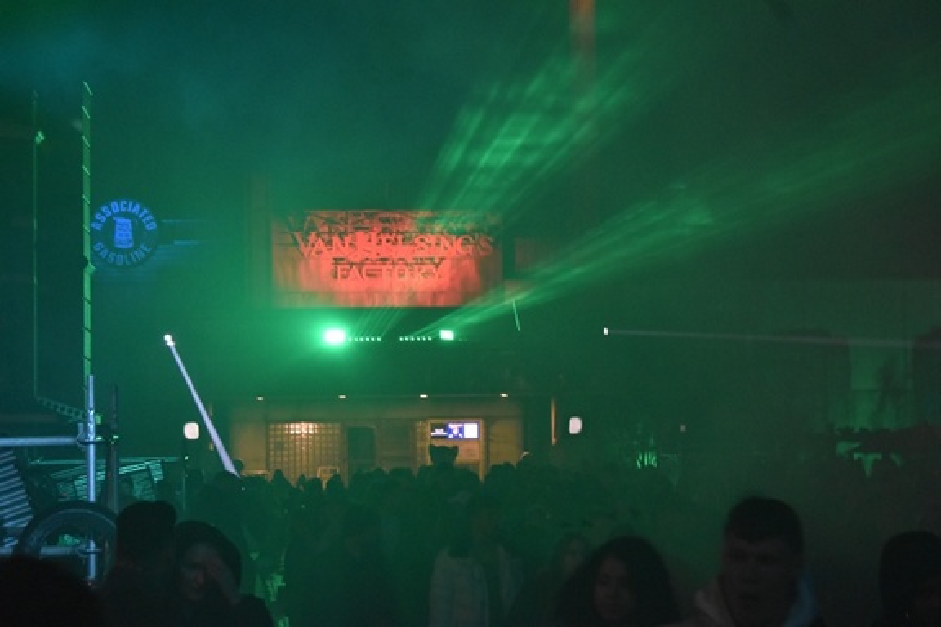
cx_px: 470
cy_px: 314
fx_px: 2039
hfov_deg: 26.0
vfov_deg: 17.5
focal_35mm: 78
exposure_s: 1/25
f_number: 5.6
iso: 2500
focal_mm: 52
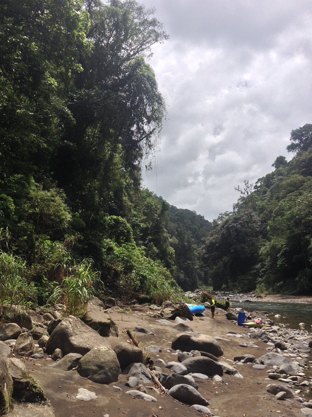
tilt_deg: +9.6
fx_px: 421
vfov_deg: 52.6
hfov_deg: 40.7
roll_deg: +0.3
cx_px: 156
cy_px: 208
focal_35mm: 35
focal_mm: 4.28
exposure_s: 1/2907
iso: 50
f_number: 2.4
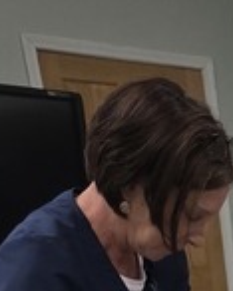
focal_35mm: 89
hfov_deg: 14.2
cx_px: 478
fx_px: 766
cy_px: 548
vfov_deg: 17.0
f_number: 1.9
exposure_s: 1/120
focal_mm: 2.2
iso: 320
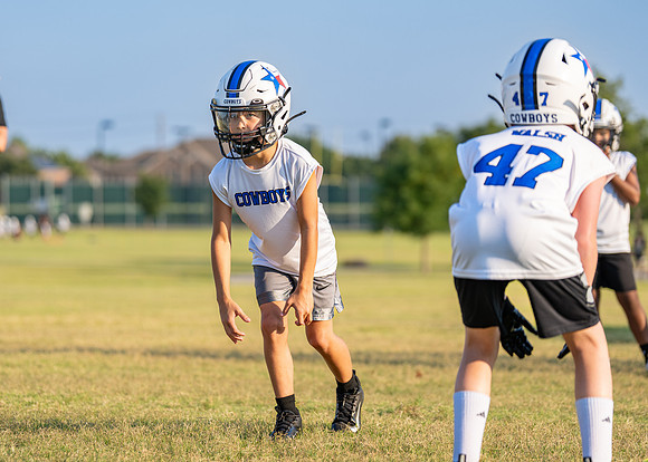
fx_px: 2727
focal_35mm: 148
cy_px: 206
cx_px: 251
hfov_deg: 13.5
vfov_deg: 9.7
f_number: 2.8
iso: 100
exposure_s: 1/1000
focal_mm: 122
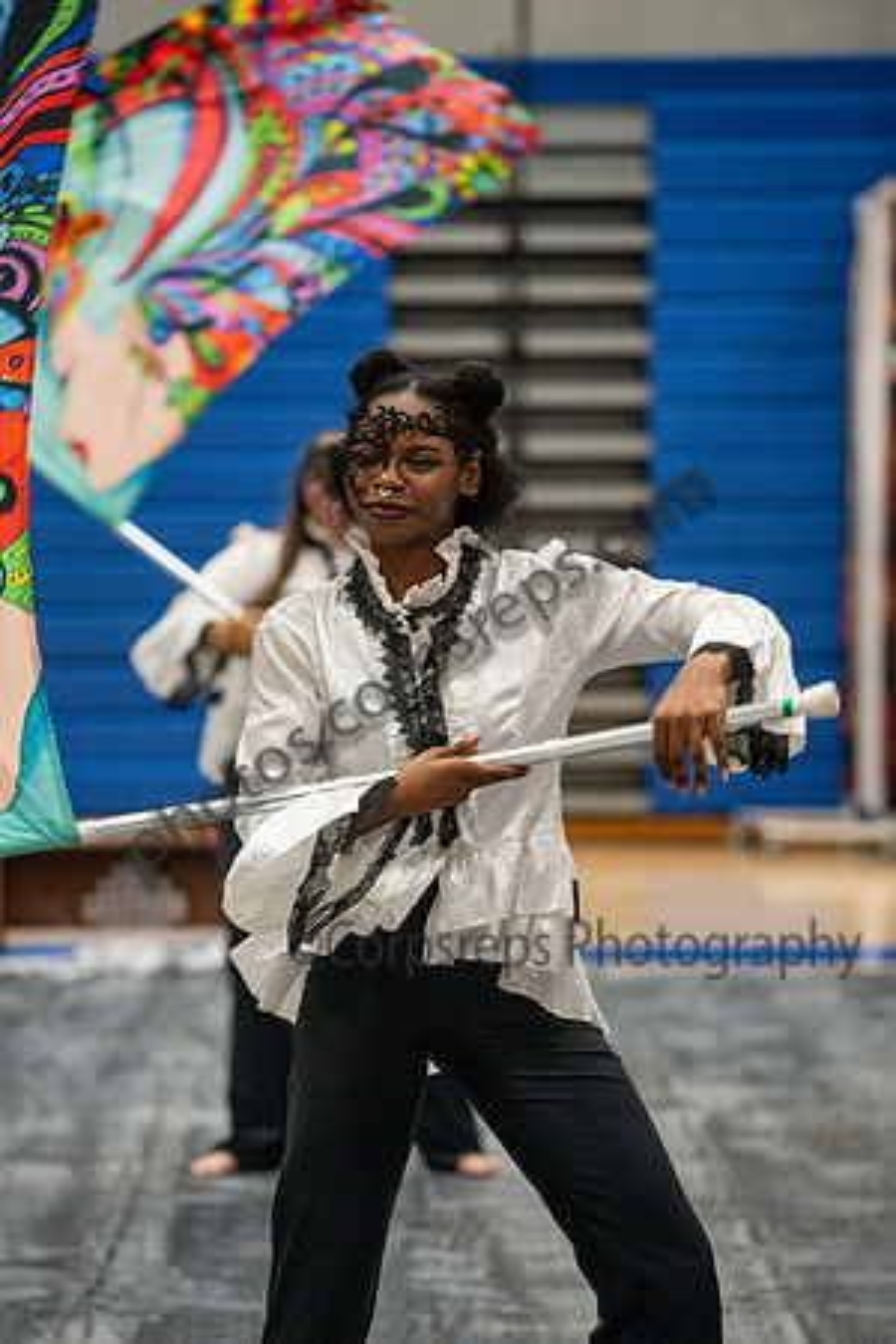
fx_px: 5040
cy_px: 672
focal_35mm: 135
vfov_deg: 15.2
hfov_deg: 10.2
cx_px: 448
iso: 2200
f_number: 4
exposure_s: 1/500
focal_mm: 135
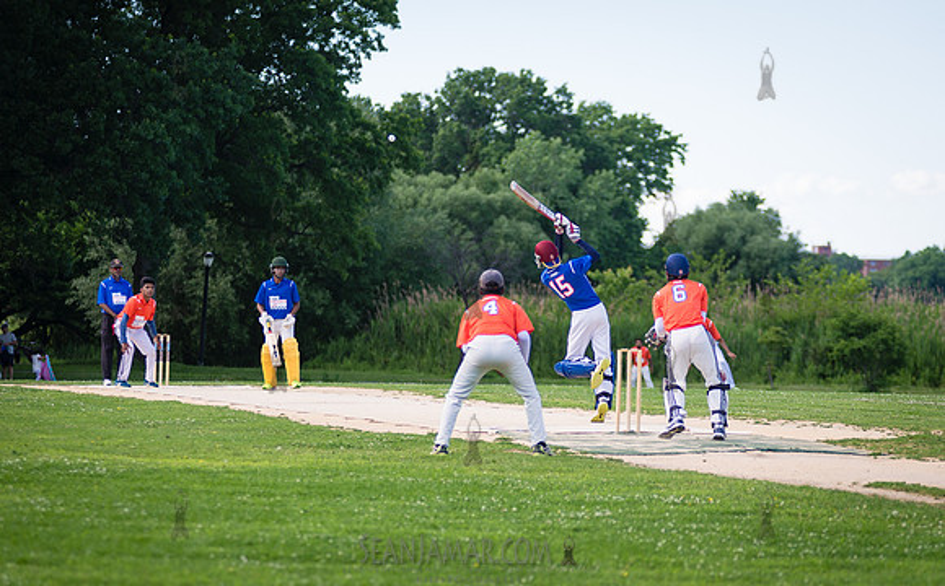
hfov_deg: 14.0
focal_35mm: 150
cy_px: 336
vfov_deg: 8.7
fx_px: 3843
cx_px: 537
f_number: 2.8
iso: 200
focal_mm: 120
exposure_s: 1/1000
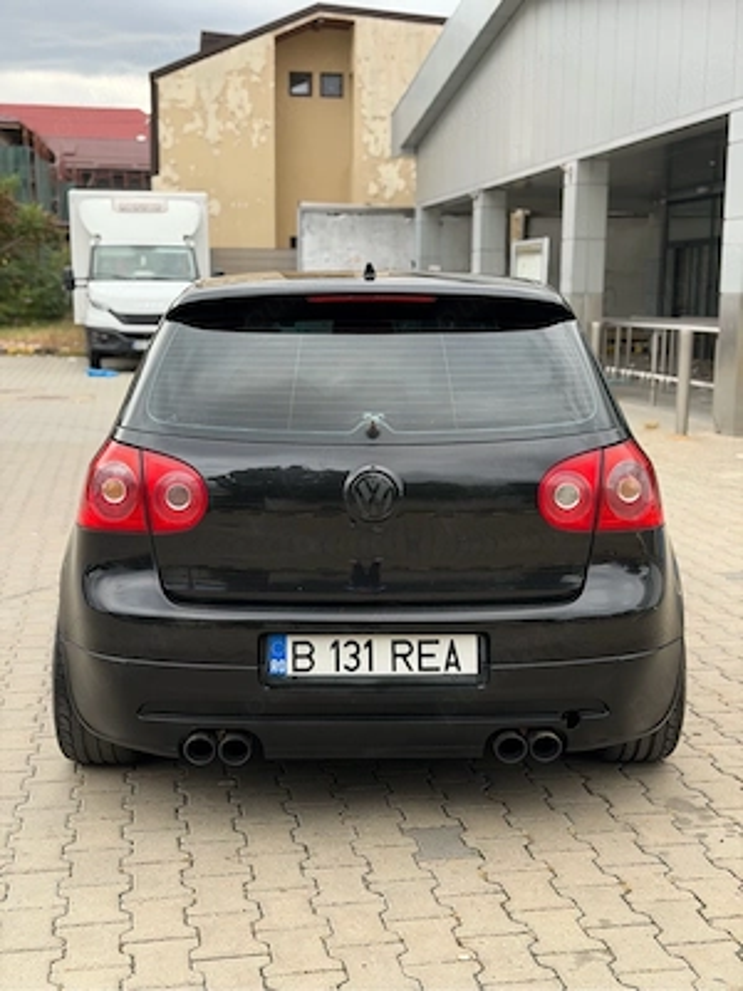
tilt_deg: -10.1
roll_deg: -0.5
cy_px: 496
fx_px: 1374
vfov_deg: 39.7
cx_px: 372
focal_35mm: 48
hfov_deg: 30.3
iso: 80
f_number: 1.78
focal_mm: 6.76
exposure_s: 1/349
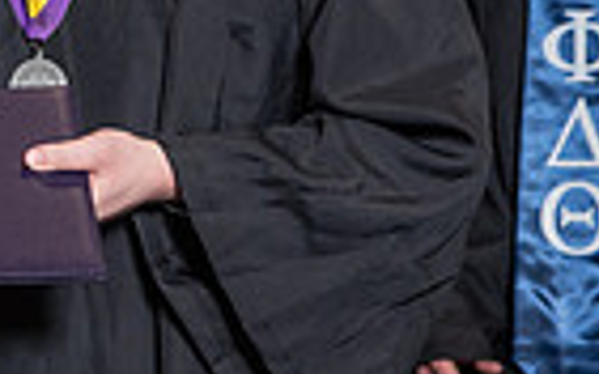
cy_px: -147
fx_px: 5124
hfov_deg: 6.6
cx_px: -310
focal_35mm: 314
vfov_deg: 4.2
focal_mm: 75
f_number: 5
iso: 1000
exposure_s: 1/200
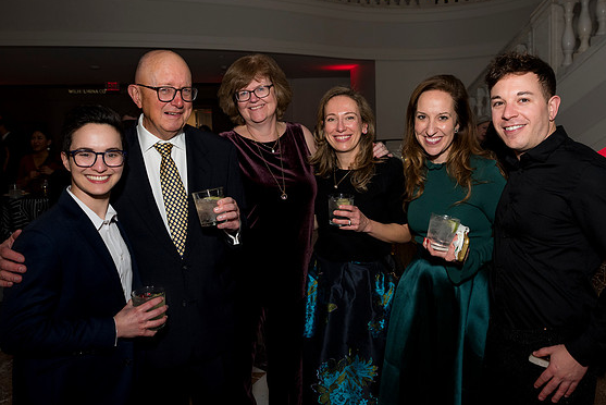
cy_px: 188
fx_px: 488
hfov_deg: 63.5
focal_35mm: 29
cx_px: 334
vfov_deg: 45.0
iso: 800
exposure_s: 1/160
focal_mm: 24
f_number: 5
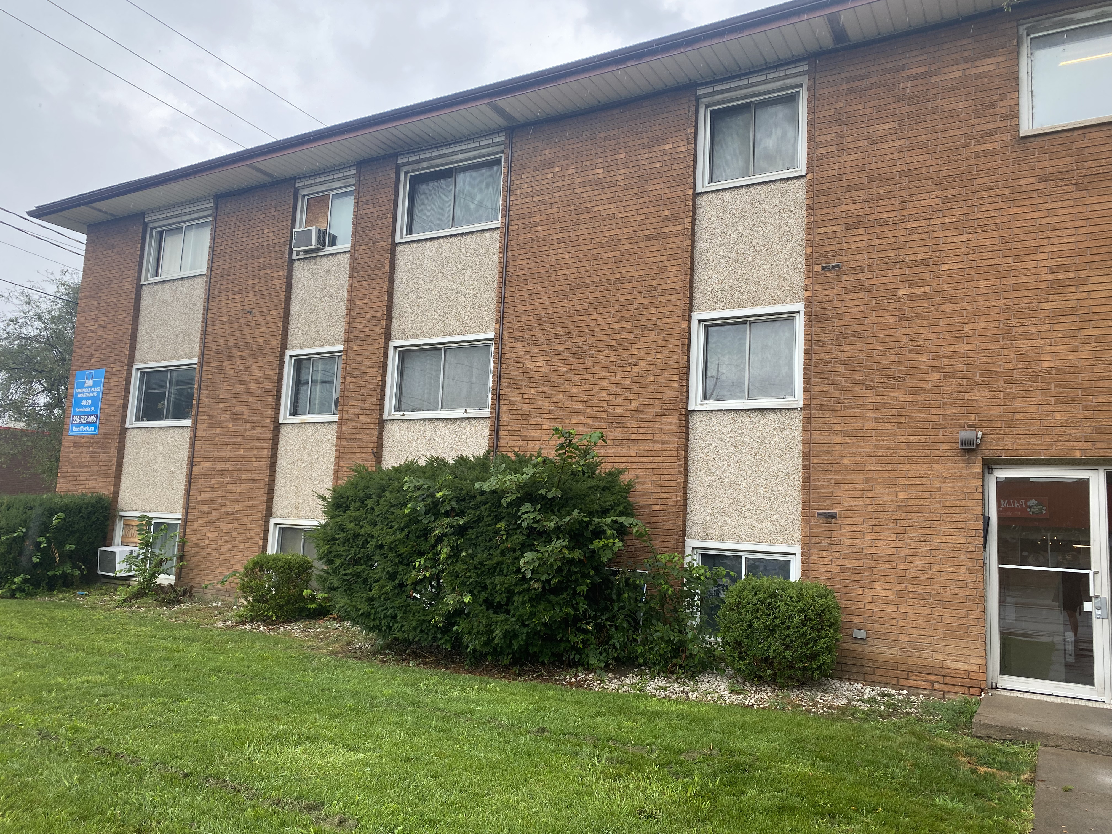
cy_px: 417
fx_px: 835
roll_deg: -2.7
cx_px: 556
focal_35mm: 26
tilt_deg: +7.8
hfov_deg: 67.3
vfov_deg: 53.1
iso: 32
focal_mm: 4.25
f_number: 1.8
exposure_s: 1/421
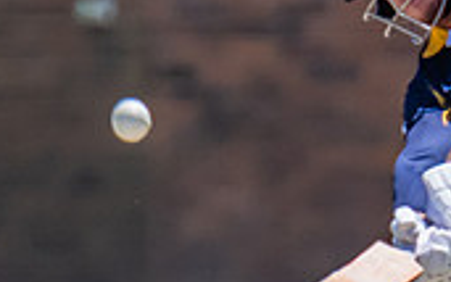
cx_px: 617
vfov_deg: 0.3
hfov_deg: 0.6
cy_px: 148
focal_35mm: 3818
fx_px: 46943
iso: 640
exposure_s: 1/2000
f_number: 7.1
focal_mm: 600
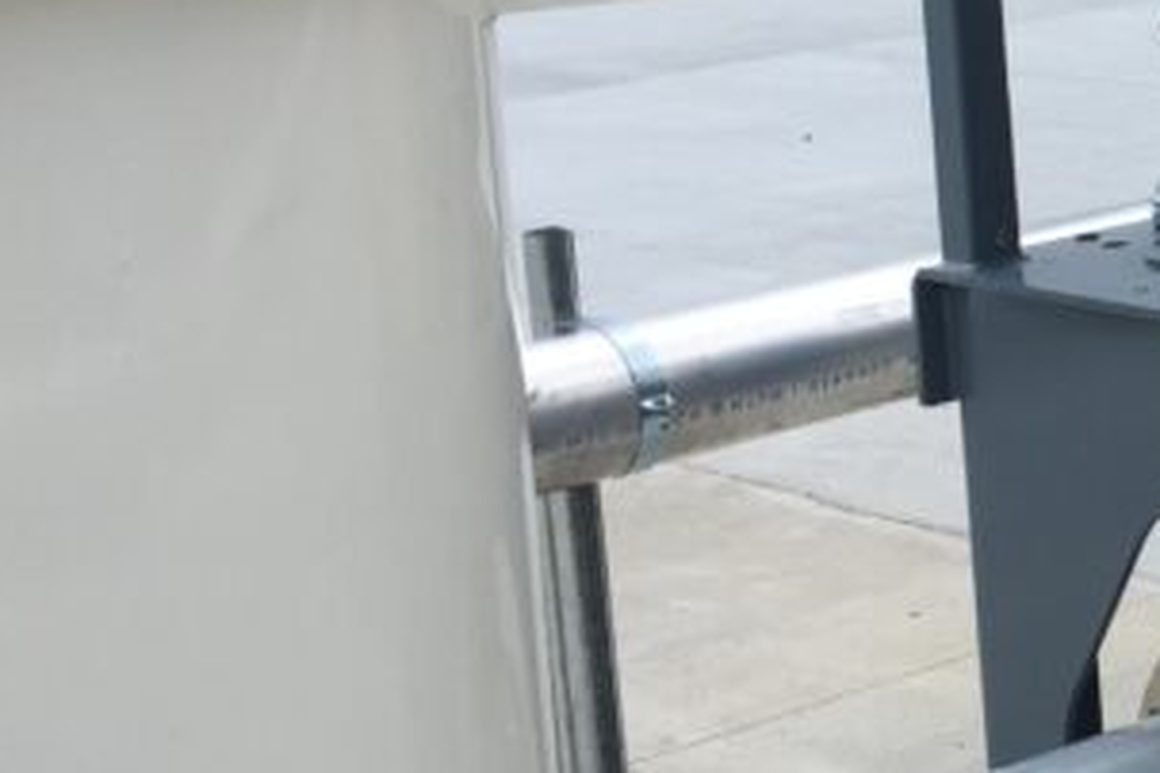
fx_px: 3286
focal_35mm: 102
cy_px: -77
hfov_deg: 17.2
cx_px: 1945
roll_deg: +2.4
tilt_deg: -8.4
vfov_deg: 13.2
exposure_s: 1/1464
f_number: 2.2
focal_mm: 4.15
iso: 32
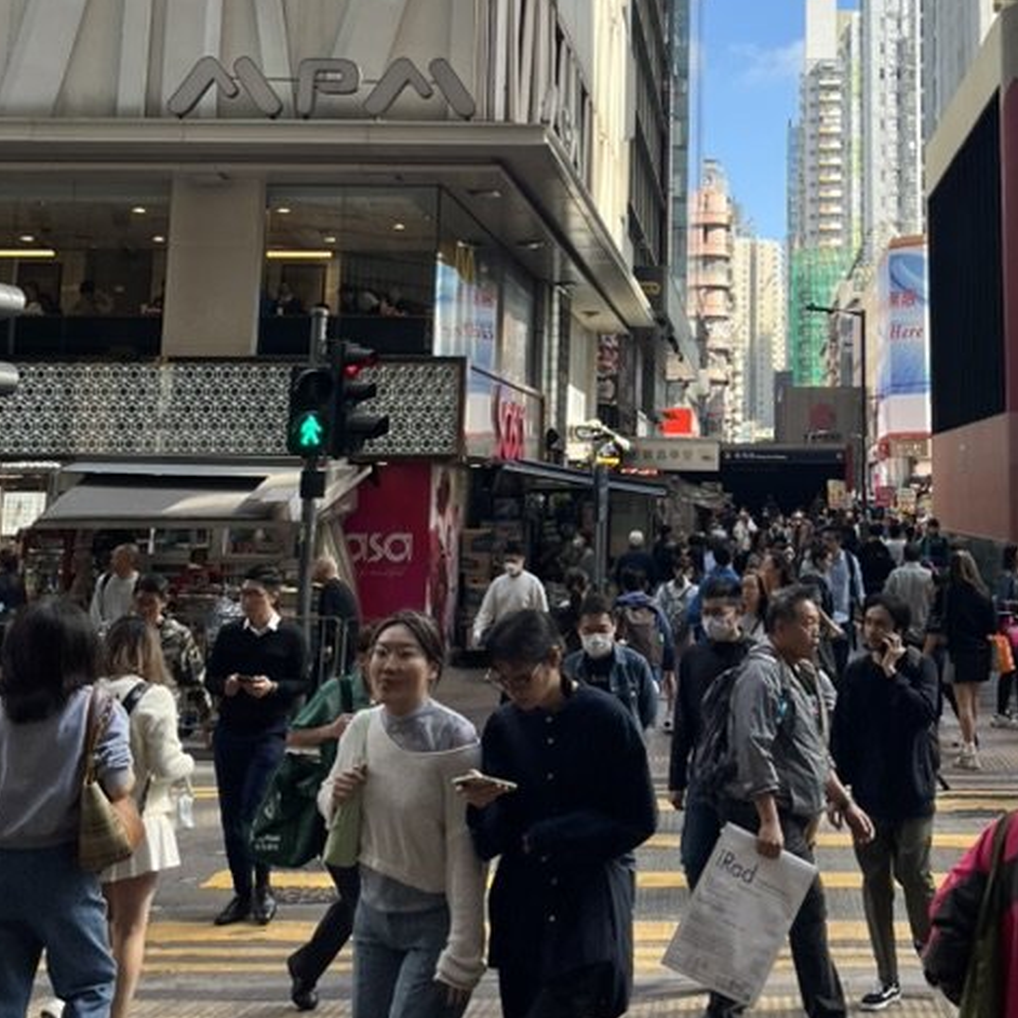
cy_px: 197
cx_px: 785
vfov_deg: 33.0
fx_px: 1664
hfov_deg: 33.2
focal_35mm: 50
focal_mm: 5.1
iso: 50
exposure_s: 1/975
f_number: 1.6
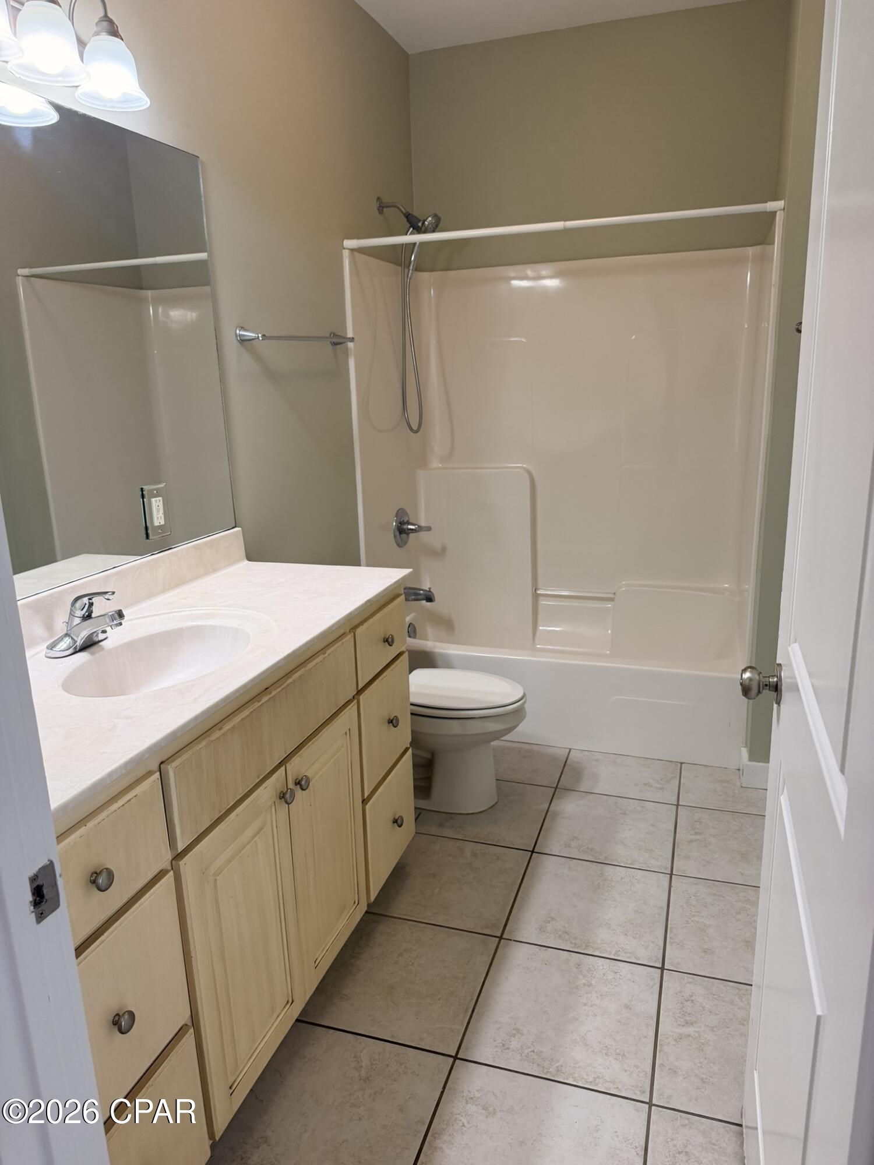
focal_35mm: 24
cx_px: 437
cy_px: 582
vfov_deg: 71.6
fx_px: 808
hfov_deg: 56.8
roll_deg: +2.1
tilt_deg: -14.7
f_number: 1.78
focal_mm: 6.76
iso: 160
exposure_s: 1/120
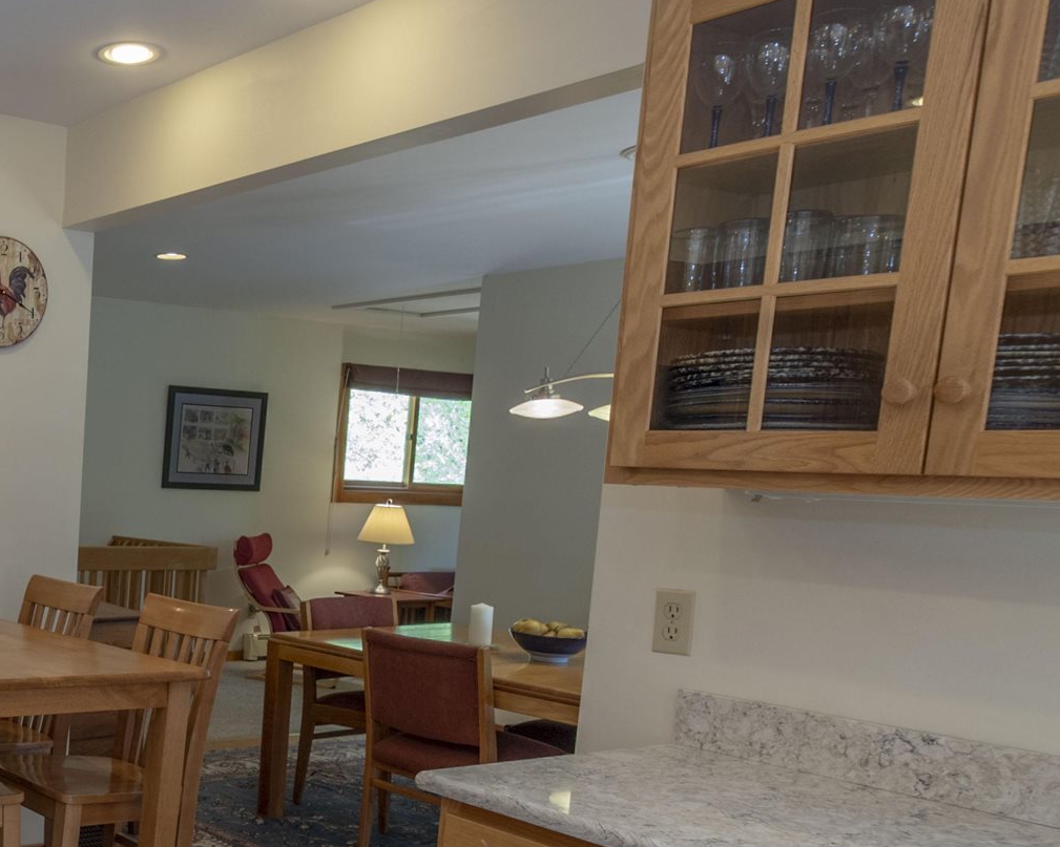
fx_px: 1255
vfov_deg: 36.7
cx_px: -105
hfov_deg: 38.1
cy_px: 608
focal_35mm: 40
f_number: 6.3
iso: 250
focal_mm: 14
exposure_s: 1/30
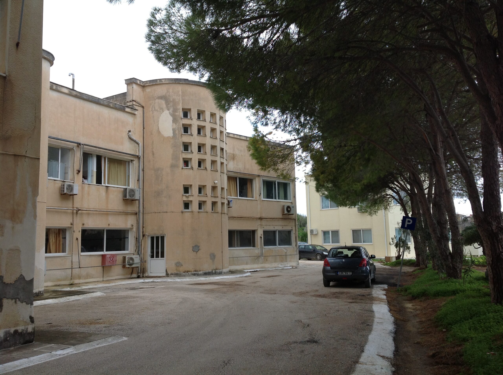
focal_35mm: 35
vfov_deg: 40.6
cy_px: 188
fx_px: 508
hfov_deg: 52.7
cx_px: 252
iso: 50
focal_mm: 4.28
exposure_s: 1/360
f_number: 2.4
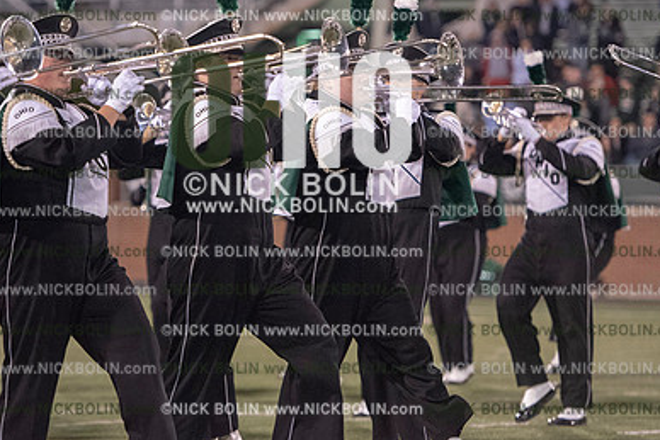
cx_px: 291
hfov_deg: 8.6
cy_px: 133
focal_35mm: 239
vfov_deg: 5.8
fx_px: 4383
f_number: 3.2
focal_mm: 160
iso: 5000
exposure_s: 1/1250
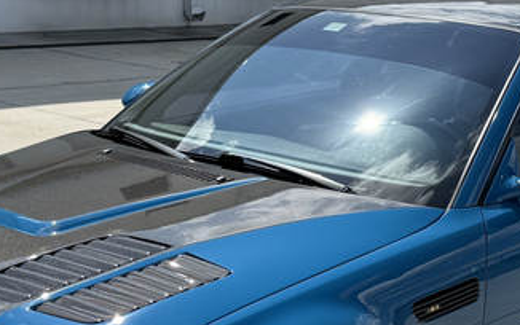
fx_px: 1106
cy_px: 339
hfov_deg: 26.4
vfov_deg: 16.3
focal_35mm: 78
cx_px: 305
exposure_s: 1/5714
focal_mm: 6.76
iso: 80
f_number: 1.78
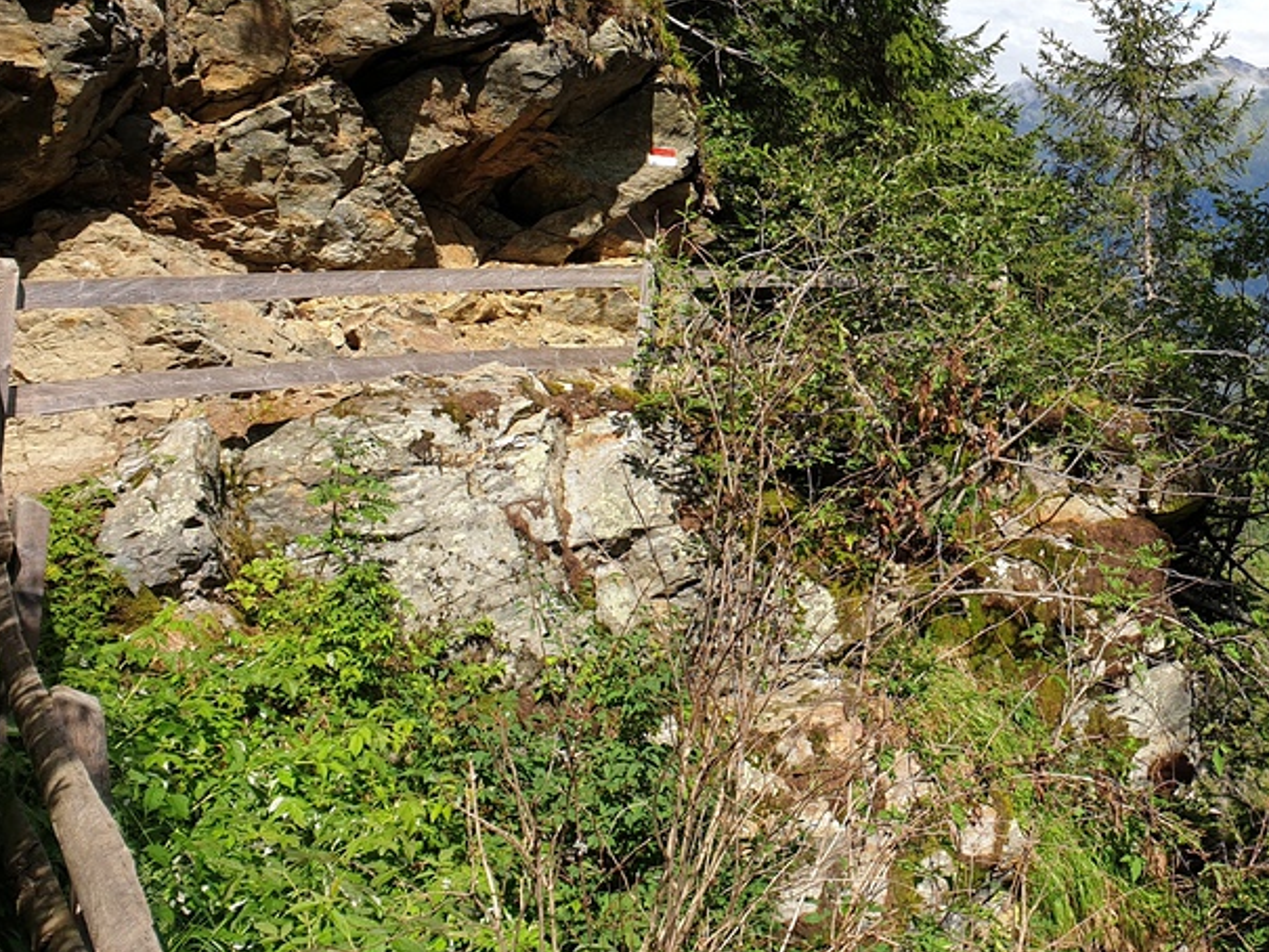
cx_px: 994
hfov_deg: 41.3
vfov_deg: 32.4
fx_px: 1613
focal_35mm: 44
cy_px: 262
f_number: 2.4
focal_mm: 4.3
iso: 50
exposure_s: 1/1248
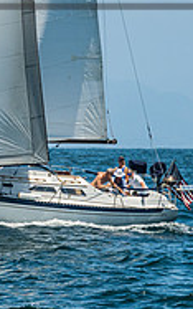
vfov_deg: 4.3
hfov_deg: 2.7
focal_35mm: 492
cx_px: -162
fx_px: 4137
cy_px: 90
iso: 320
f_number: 6.3
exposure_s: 1/1250
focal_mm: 135
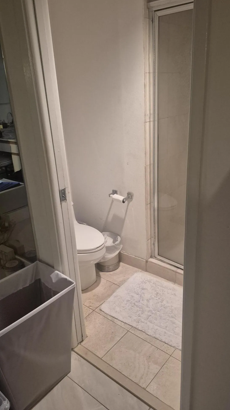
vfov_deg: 71.9
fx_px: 282
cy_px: 200
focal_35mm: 26
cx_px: 128
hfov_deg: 44.3
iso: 1000
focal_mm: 5.4
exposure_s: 1/120
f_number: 1.8
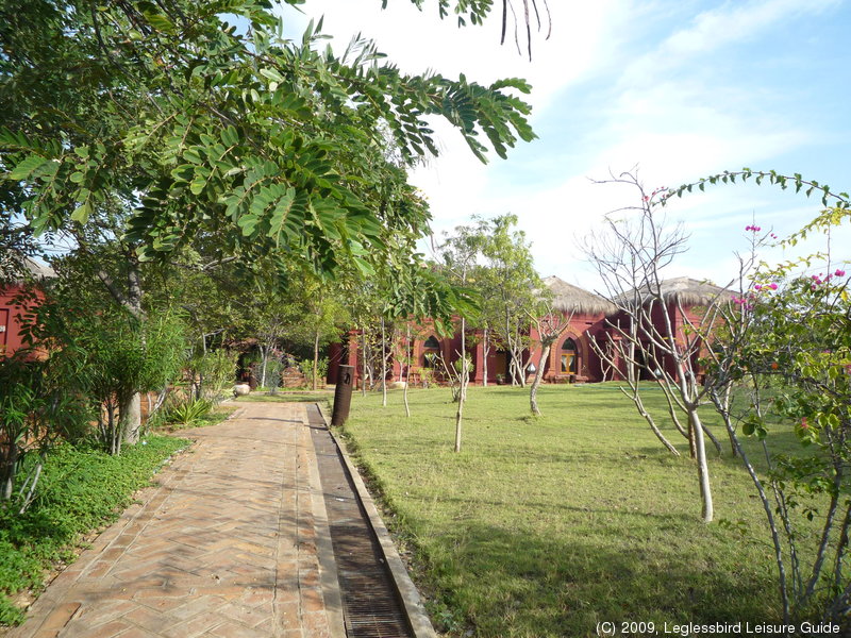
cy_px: 319
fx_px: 615
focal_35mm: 25
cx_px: 426
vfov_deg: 54.9
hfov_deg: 69.4
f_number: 3.2
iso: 100
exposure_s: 1/500
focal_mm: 4.4
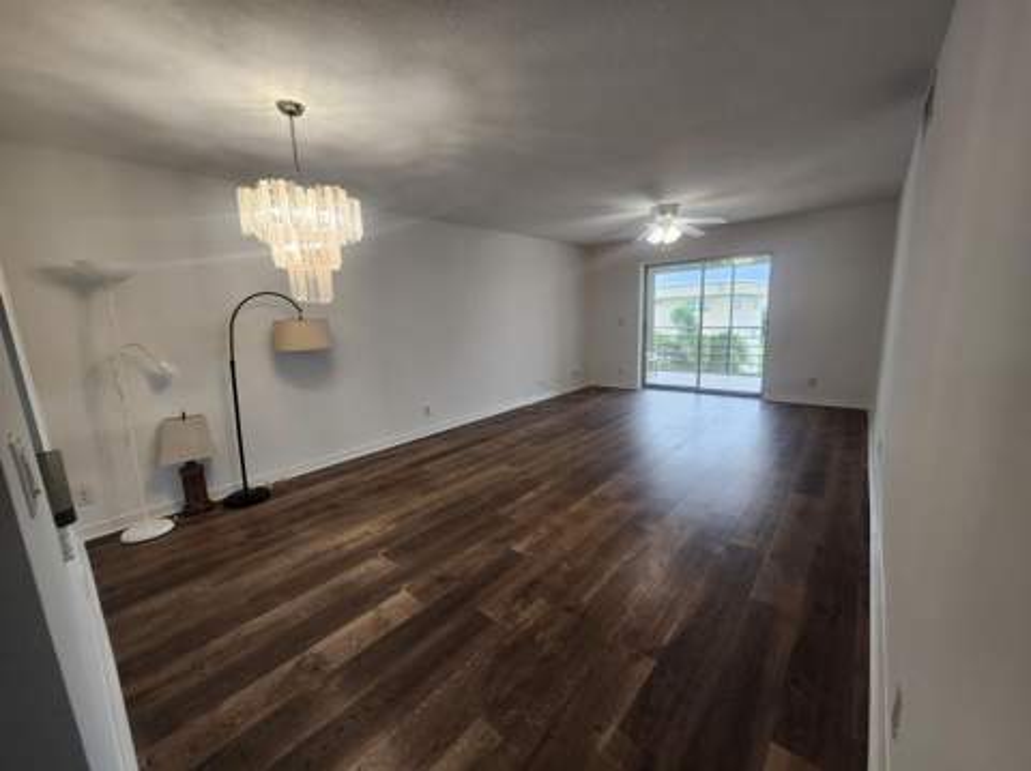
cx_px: 516
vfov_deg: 89.8
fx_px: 387
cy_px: 386
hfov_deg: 106.2
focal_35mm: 13
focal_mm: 1.74
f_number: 2.2
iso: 80
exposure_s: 1/60
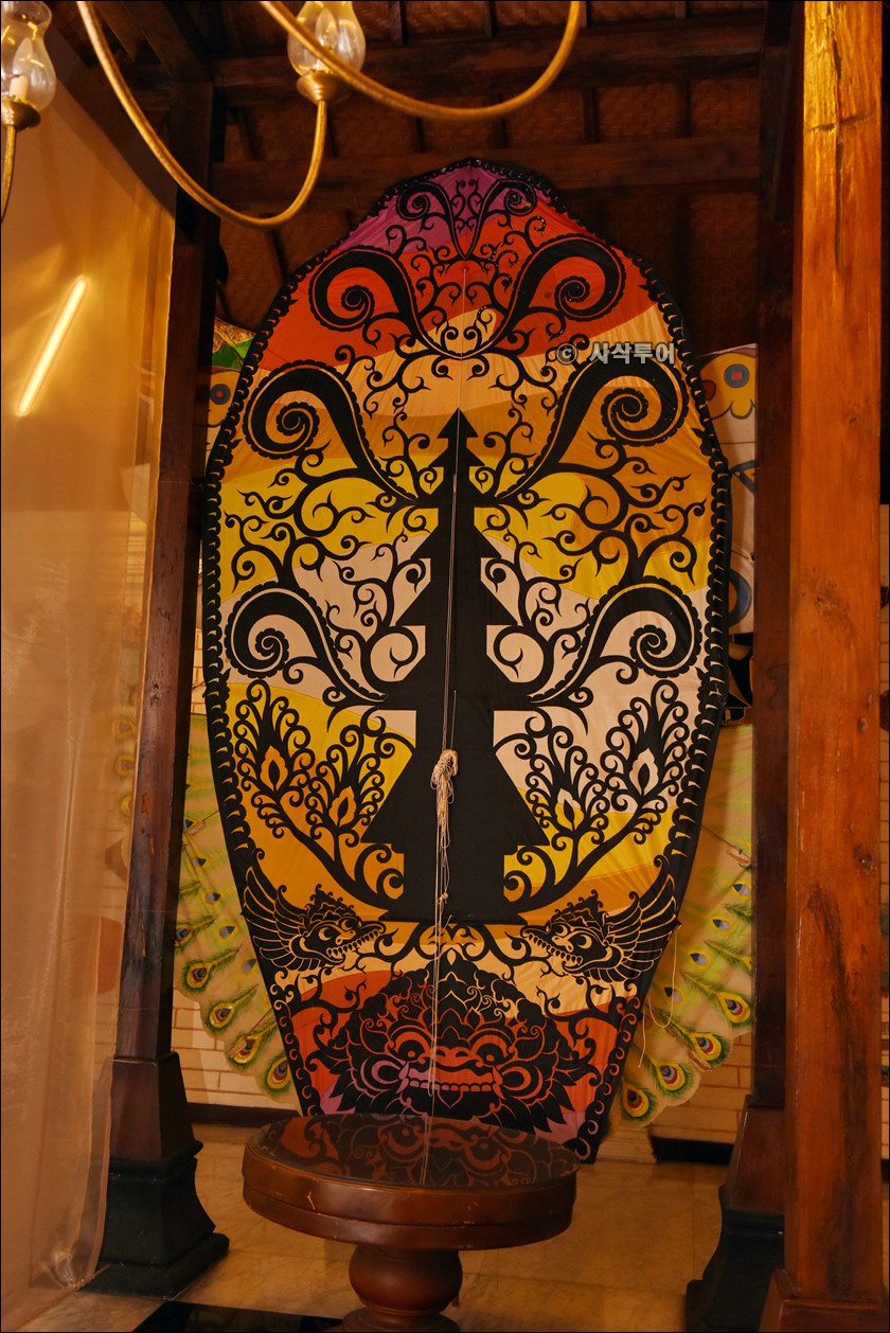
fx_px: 1333
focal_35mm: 36
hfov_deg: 36.9
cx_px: 445
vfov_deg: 53.1
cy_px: 666
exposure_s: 1/60
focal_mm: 36
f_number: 7.1
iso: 800
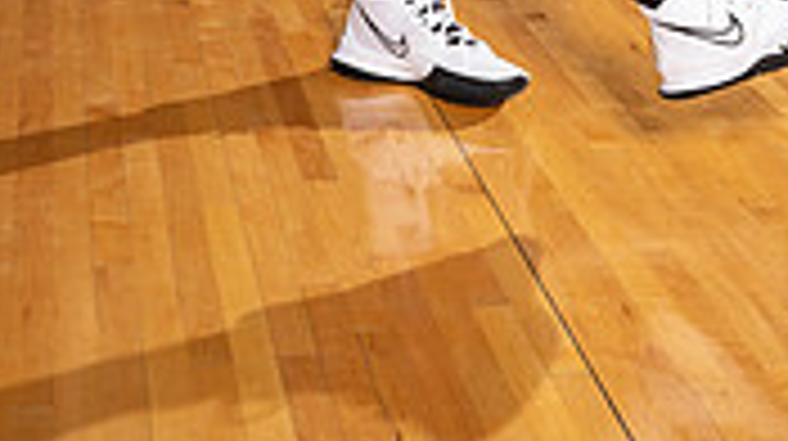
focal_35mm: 89
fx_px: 1858
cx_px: 405
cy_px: -526
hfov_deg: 23.9
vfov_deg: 11.7
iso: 400
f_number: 5.6
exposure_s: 1/250
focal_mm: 33
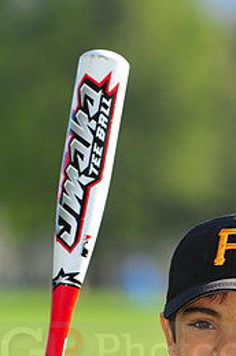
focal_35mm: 448
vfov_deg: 4.6
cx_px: 195
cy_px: 341
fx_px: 4417
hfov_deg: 3.1
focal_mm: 200
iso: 200
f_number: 5
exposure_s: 1/500
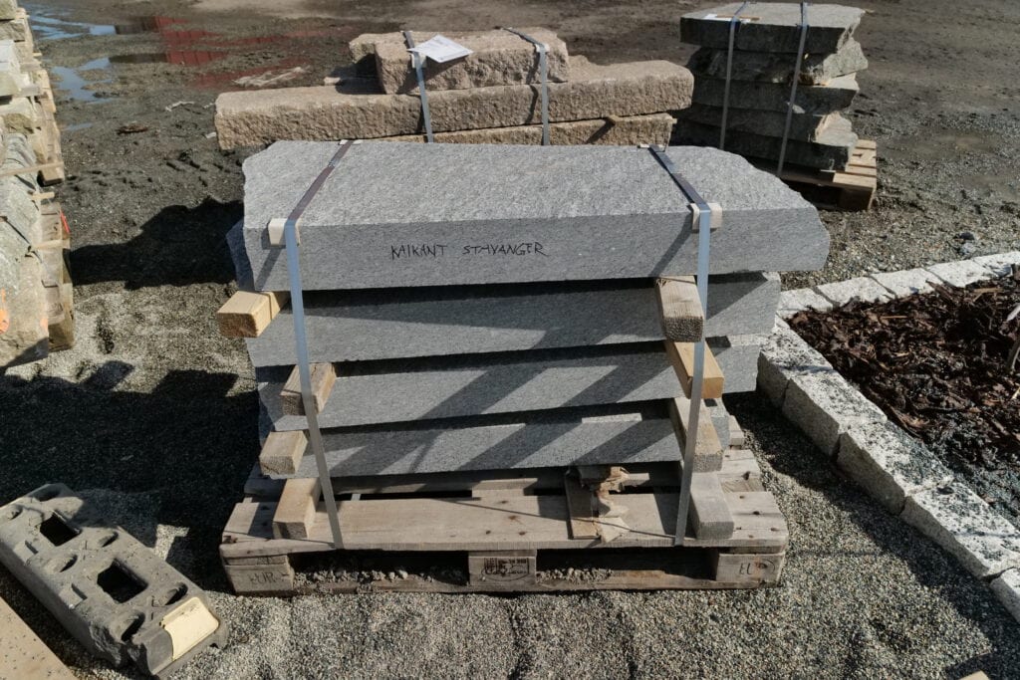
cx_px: 510
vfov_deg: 51.3
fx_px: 708
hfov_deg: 71.5
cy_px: 340
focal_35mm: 25
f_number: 8
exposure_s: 1/500
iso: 4000
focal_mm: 25
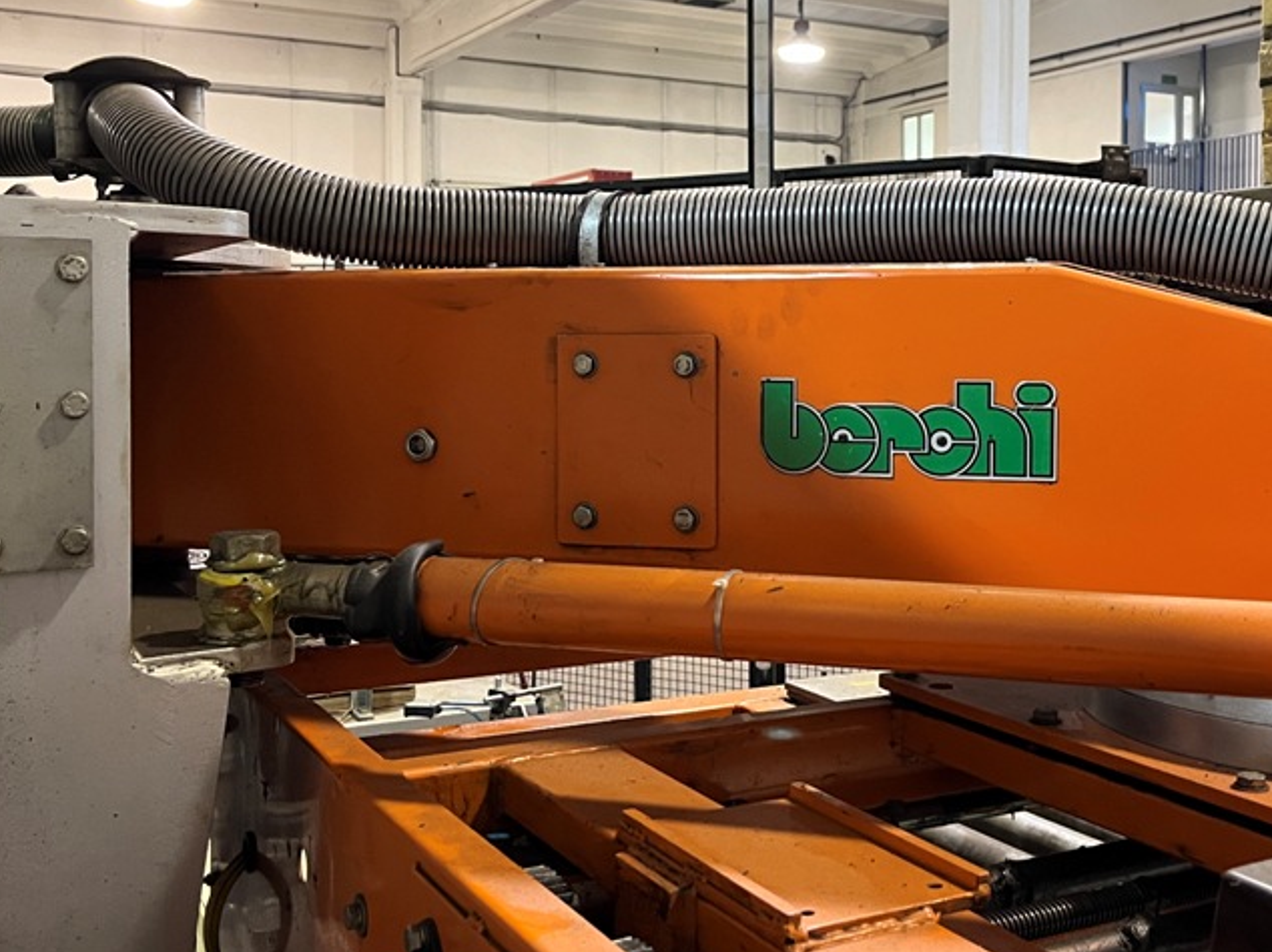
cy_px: 401
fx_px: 1543
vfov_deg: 34.3
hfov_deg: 44.5
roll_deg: -0.4
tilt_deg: -1.9
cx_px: 778
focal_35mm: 42
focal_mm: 5.1
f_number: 1.6
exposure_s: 1/33
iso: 400
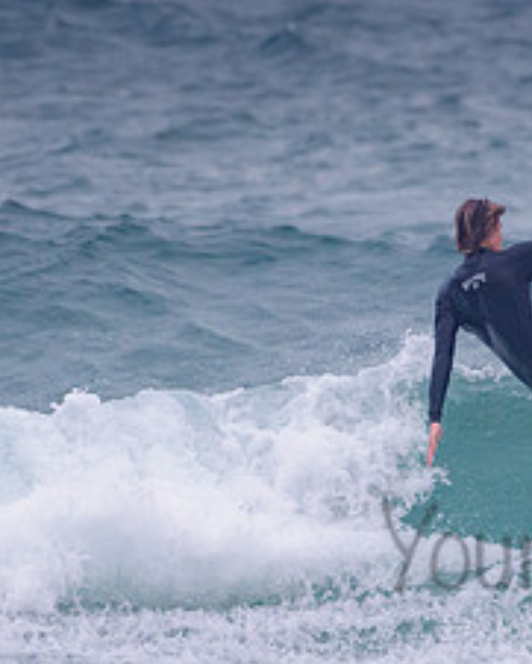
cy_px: 505
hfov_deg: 1.0
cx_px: 685
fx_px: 29089
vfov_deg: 1.3
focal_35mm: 1479
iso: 1100
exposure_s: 1/2000
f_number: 5.6
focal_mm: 500
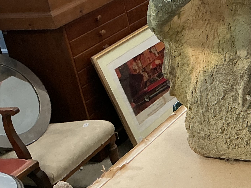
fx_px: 616
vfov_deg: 17.1
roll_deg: +5.2
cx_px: 349
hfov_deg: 20.5
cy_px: 19
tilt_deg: -20.1
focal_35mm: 85
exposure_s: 1/50
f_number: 1.8
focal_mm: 3
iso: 64
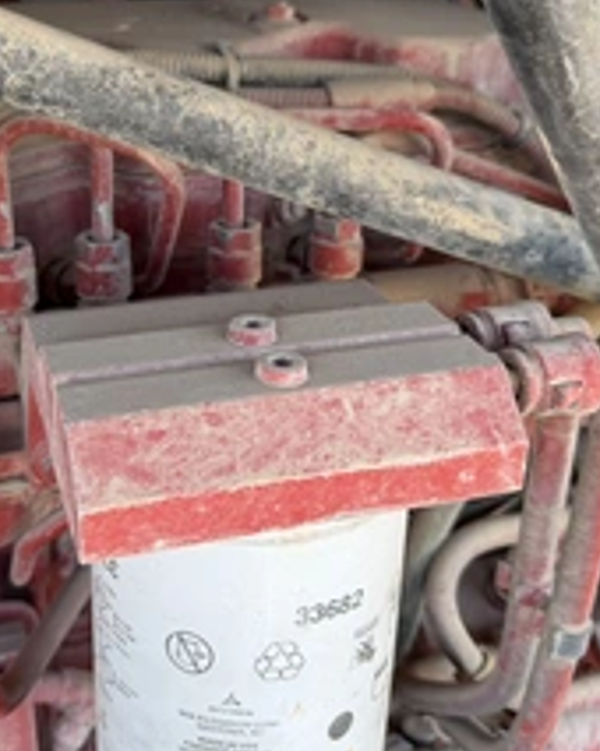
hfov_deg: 33.7
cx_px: 191
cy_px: 268
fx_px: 978
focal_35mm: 44
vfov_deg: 41.6
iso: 100
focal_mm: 6.76
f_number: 1.78
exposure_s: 1/344
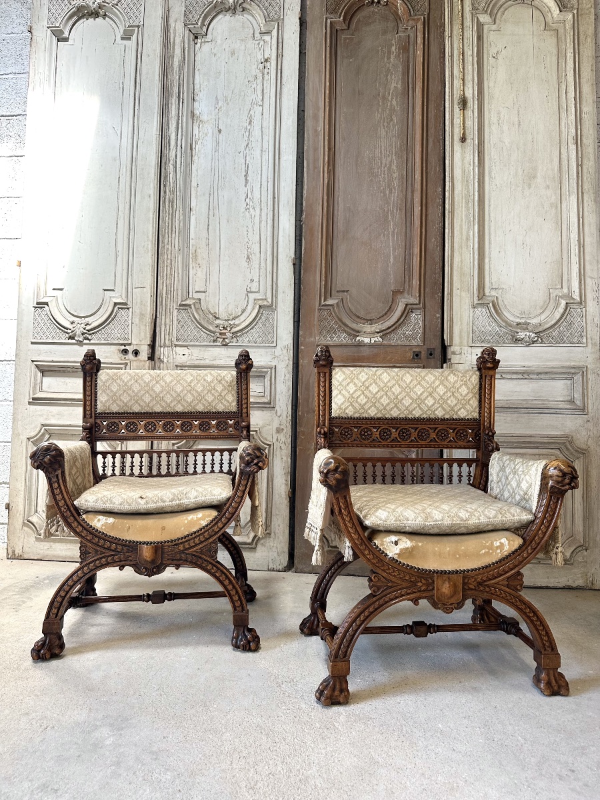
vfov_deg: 71.6
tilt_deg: -0.8
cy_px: 400
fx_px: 555
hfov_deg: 56.8
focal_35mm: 24
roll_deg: -1.3
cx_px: 300
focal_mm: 6.86
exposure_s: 1/121
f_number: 1.78
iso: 125
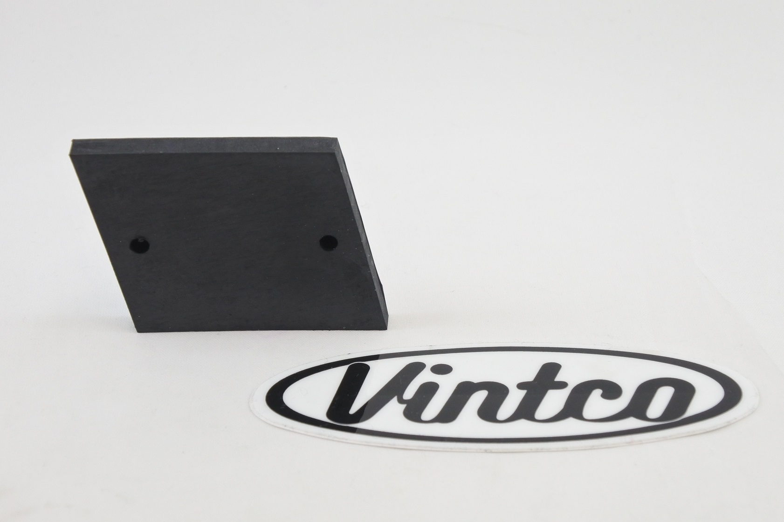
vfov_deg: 20.9
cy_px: 261
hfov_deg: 31.0
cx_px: 392
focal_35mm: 65
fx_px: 1415
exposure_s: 1/125
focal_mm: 24.4
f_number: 5.3
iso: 560
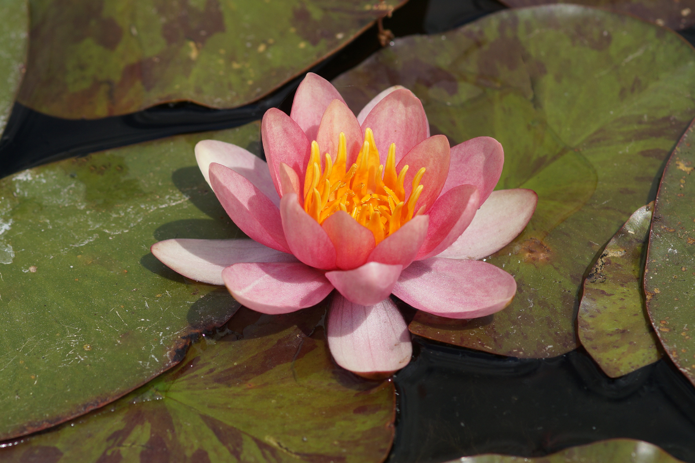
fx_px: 2896
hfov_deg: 13.7
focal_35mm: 150
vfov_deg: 9.1
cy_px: 232
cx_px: 348
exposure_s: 1/500
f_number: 5.6
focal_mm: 100
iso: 100
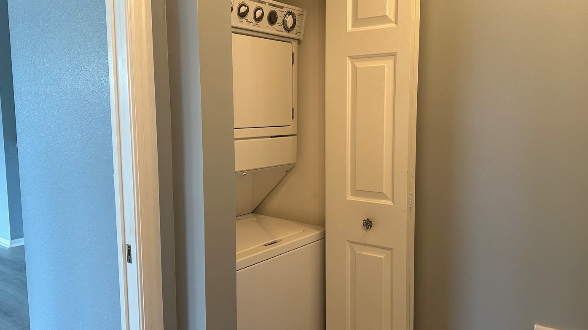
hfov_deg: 64.3
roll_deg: -0.2
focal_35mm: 30
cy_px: 161
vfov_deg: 38.9
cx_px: 309
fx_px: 468
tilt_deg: -5.8
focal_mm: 6.86
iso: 200
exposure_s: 1/120
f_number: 1.78
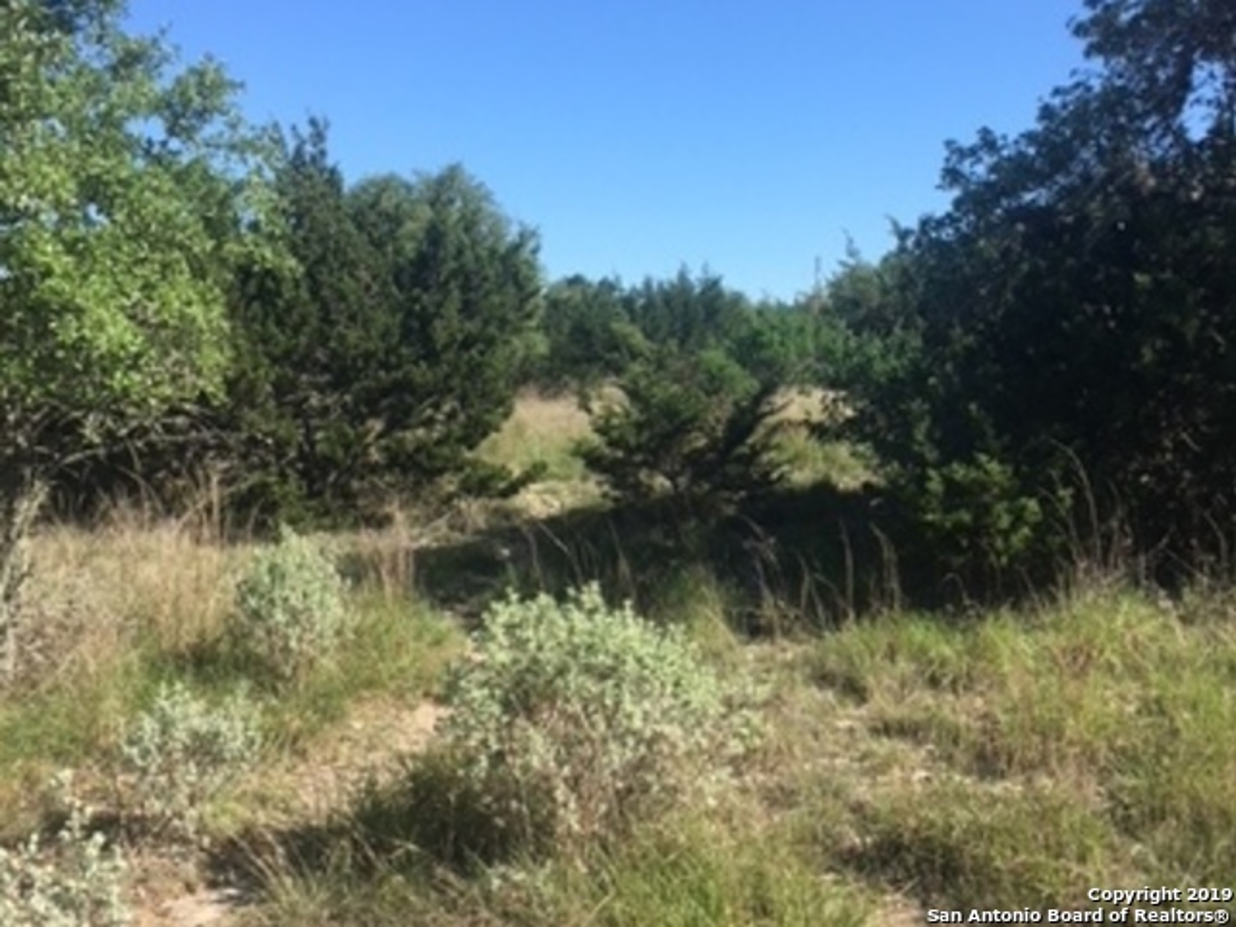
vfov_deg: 48.2
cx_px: 618
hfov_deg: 61.7
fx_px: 1035
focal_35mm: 29
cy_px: 464
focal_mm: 4.15
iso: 25
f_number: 2.2
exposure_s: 1/999
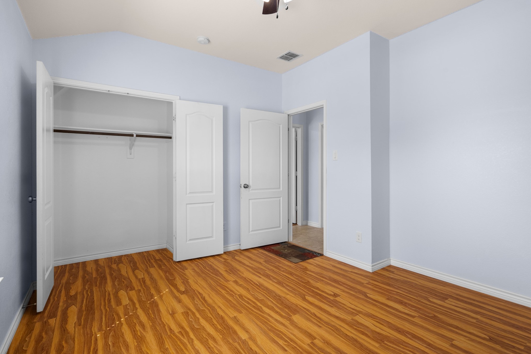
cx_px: 276
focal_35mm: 17
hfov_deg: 93.2
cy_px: 176
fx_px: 251
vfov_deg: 70.4
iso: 640
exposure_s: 1/1.67
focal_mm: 16
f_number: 8
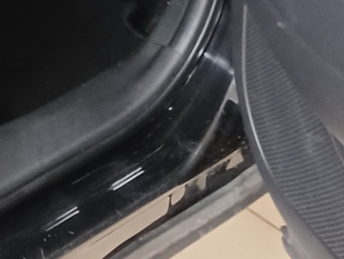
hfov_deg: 14.7
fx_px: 1283
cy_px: -151
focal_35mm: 129
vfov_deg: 11.0
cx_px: -87
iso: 800
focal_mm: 4.6
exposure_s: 1/25
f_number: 1.8
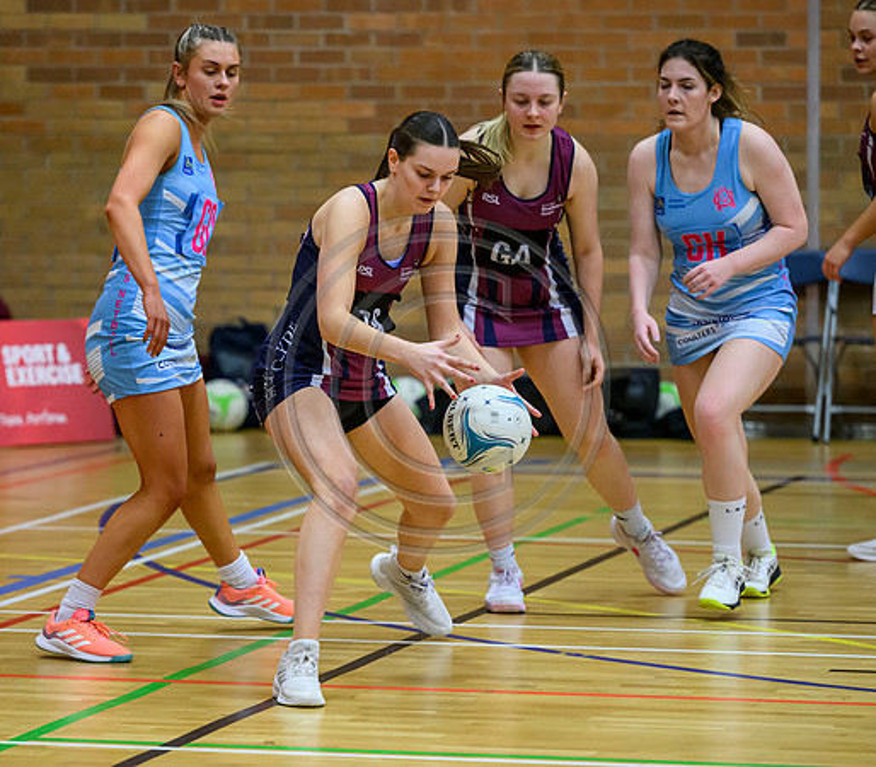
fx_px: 5274
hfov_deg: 9.5
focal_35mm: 196
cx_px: 387
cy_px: 422
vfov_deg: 8.3
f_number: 2.8
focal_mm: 145
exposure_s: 1/1000
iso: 5000
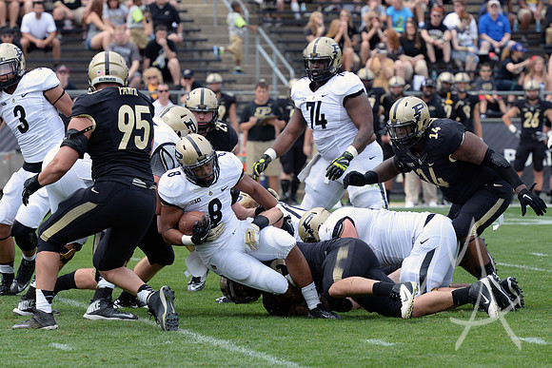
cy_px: 184
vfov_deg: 6.0
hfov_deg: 8.9
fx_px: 3527
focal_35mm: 230
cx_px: 276
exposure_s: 1/1250
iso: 640
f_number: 7.1
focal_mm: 230
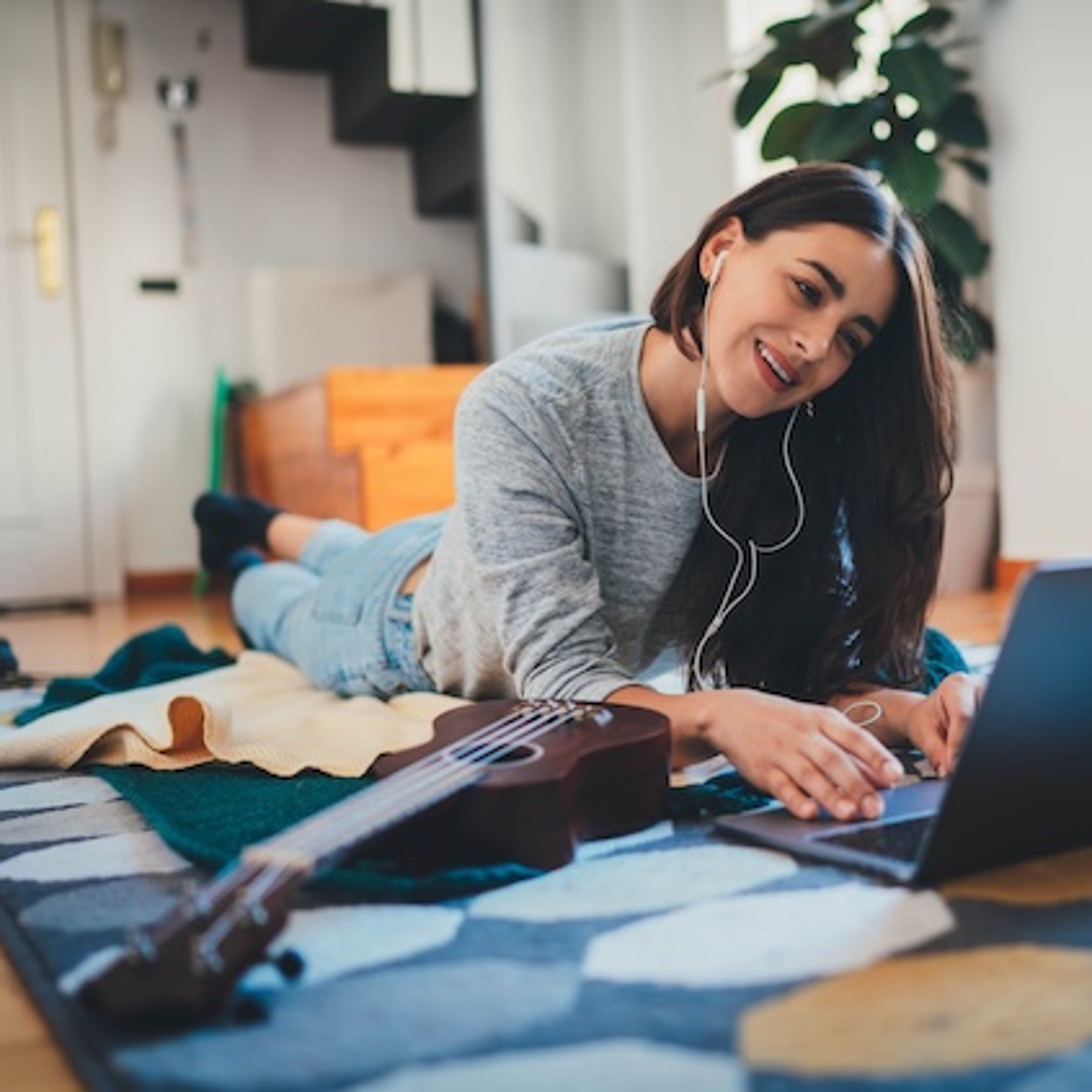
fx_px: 1606
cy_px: 543
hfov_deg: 36.8
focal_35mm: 45
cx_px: 790
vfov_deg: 37.6
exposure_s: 1/125
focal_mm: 35
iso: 200
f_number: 1.6
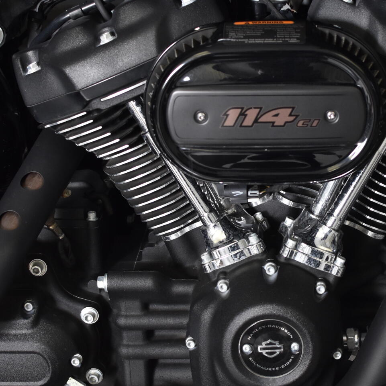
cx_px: 267
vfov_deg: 18.7
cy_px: 199
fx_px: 1172
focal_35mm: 93
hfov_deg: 18.6
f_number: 4.5
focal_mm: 35
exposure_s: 1/160
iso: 800
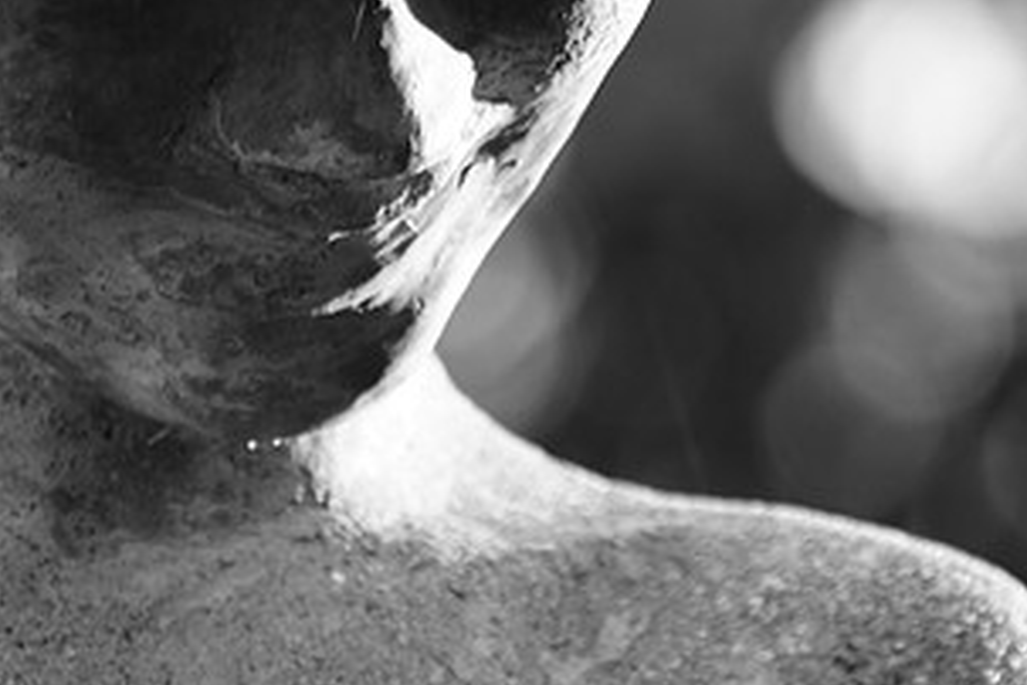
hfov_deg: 2.9
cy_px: 54
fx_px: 20453
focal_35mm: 717
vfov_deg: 1.9
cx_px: 430
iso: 200
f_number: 6.3
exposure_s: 1/50
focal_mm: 250
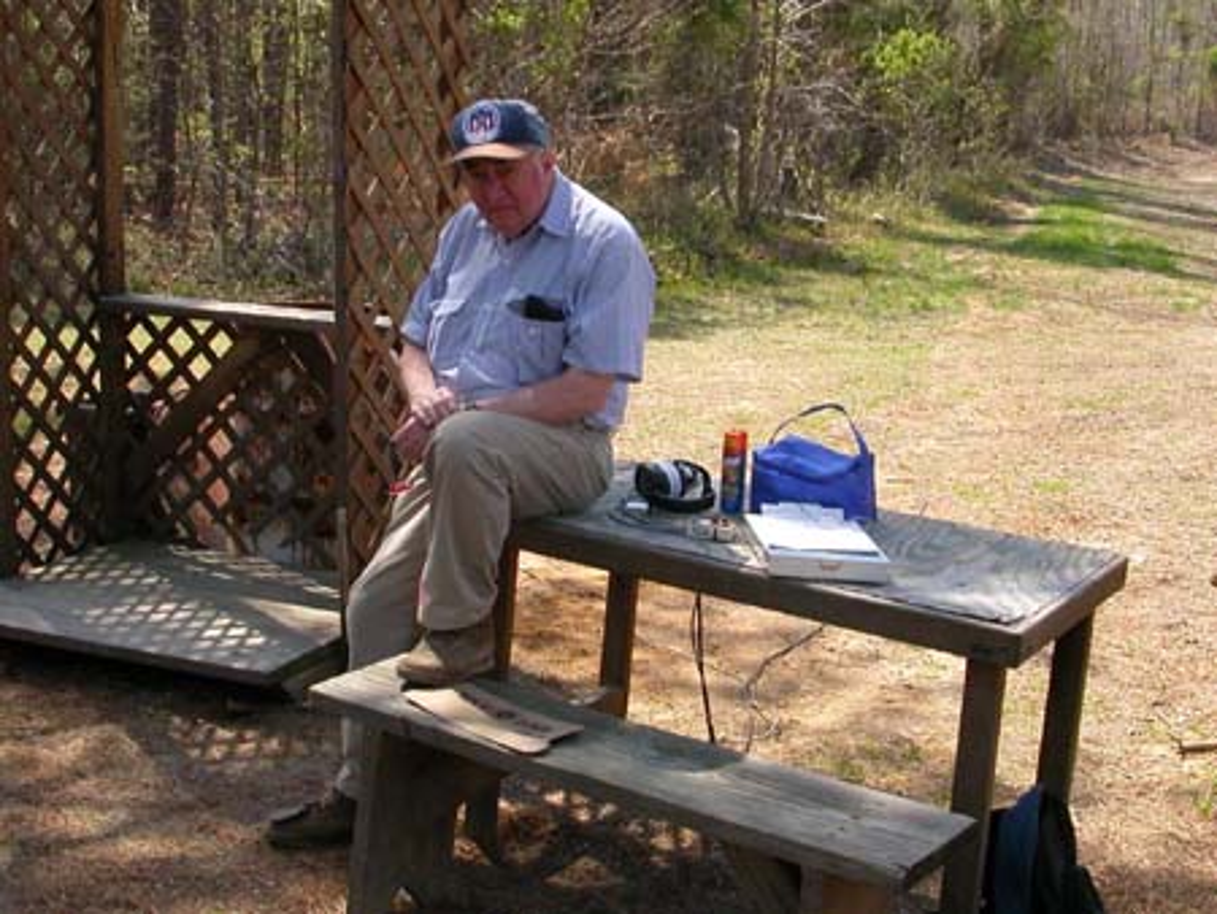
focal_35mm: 49
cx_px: 608
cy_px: 457
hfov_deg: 38.9
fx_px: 1724
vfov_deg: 29.7
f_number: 5.2
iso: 100
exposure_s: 1/168
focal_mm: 7.5
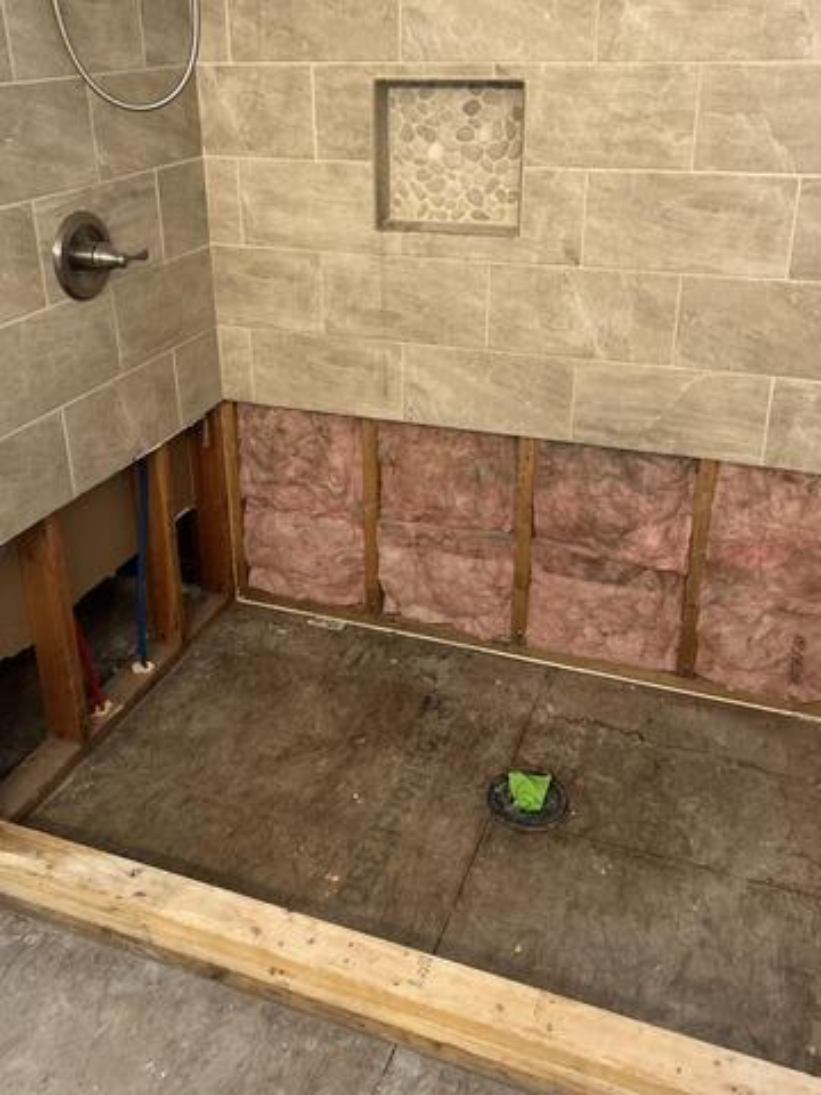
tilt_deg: -23.1
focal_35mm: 26
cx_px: 410
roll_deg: -0.3
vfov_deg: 67.3
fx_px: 822
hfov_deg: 53.1
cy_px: 548
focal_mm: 5.7
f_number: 1.5
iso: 320
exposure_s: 1/60
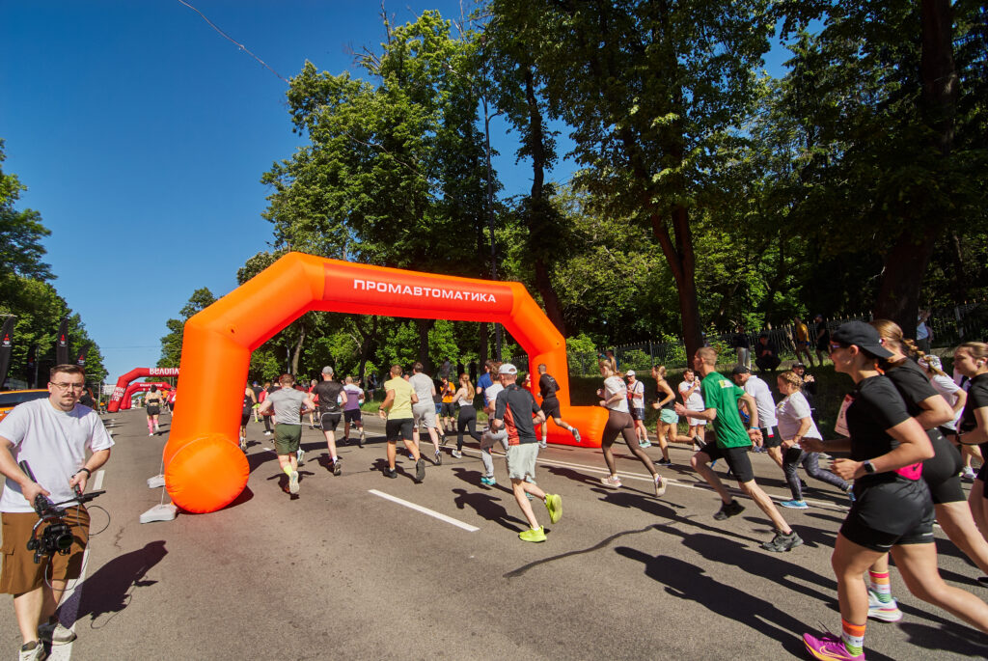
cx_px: 494
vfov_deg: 72.2
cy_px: 330
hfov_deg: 94.9
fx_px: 453
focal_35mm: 16
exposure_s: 1/400
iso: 100
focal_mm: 11
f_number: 6.3
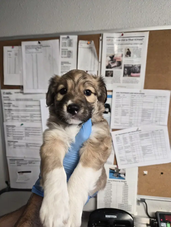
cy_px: 114
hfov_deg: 58.9
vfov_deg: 73.9
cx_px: 86
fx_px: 151
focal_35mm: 23
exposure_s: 1/120
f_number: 1.8
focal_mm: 5.4
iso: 250
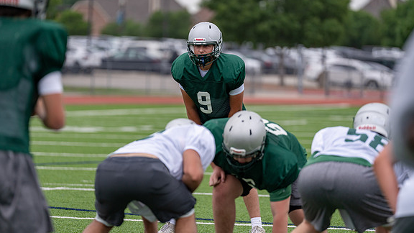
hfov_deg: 9.3
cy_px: 94
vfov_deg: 5.2
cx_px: 206
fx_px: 2558
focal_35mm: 233
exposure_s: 1/2500
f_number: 2.8
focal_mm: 200
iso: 200
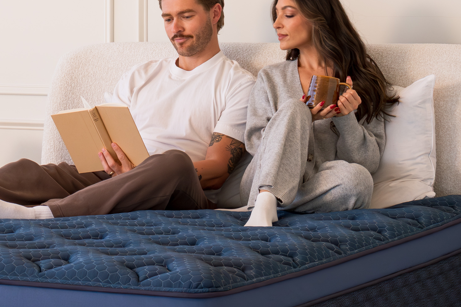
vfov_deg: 7.5
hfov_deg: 11.2
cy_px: 165
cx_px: 164
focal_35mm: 184
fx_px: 2356
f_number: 6.3
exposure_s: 1/60
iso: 800
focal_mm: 51
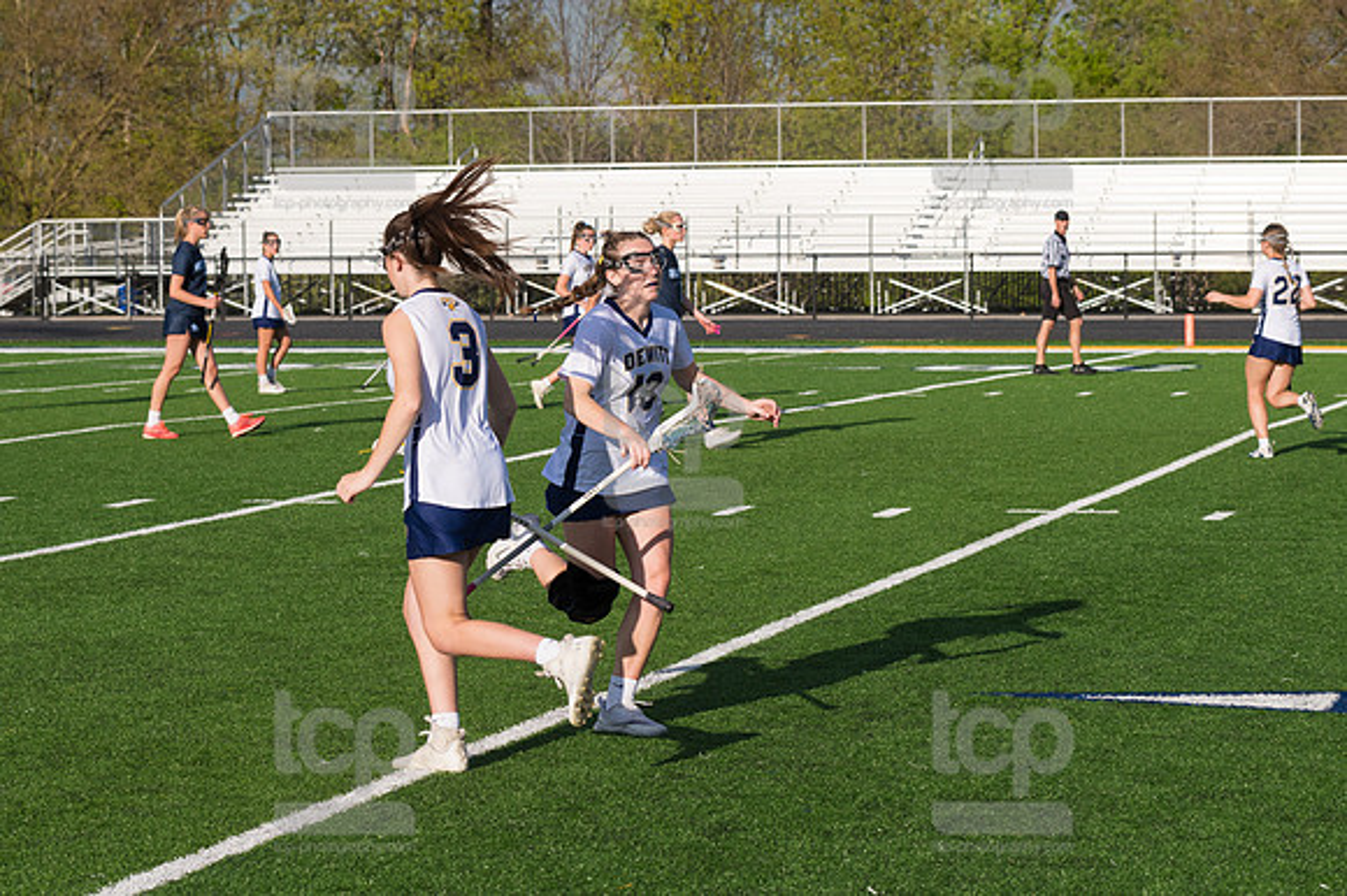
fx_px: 3926
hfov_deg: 19.5
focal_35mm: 105
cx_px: 674
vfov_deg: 13.0
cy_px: 448
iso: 250
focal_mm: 70
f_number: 5.6
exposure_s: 1/1600
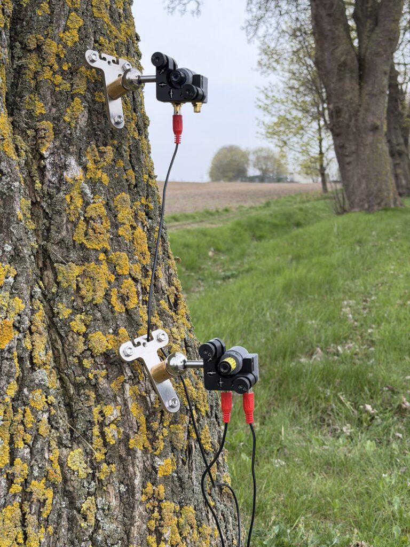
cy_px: 274
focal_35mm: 48
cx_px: 205
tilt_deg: -7.0
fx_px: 758
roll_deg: -2.0
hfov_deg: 30.3
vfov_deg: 39.7
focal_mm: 6.76
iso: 80
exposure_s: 1/276
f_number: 1.78
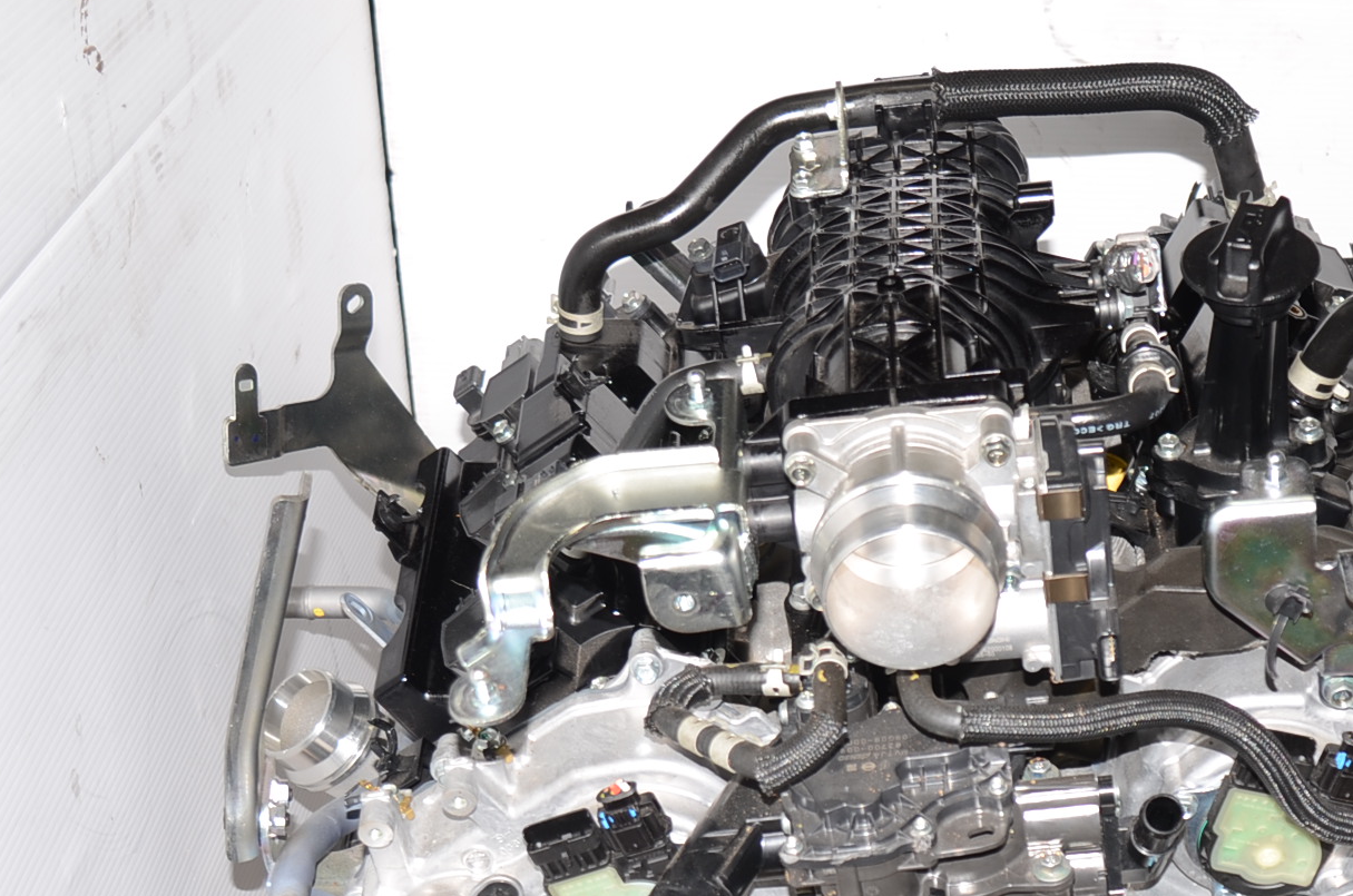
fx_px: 2738
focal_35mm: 73
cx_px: 1063
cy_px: 838
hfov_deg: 27.3
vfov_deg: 18.2
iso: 100
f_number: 4
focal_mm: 24
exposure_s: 1/125
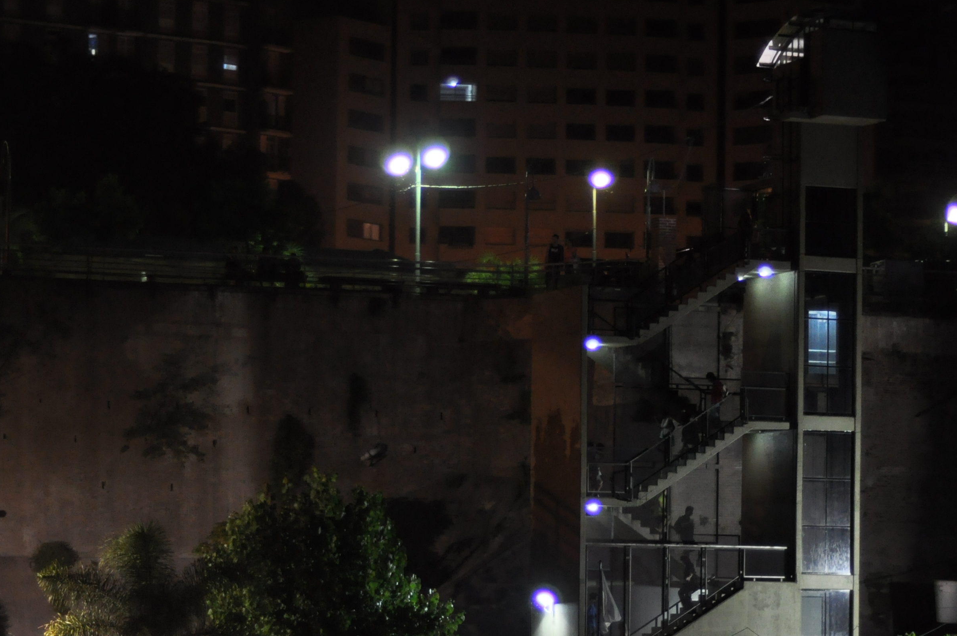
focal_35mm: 134
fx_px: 3558
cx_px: 560
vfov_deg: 10.2
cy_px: 524
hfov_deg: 15.3
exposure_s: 1/60
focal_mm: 50
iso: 800
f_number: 1.8
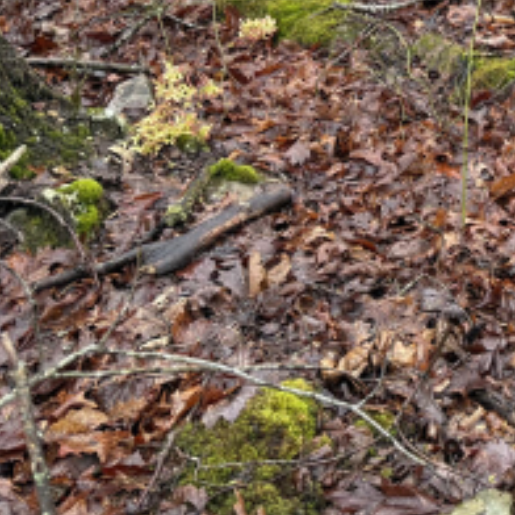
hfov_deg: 21.1
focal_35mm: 72
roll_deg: +3.7
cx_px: 724
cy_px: -84
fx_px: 1212
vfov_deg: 22.3
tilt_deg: -20.3
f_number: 1.78
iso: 125
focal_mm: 6.76
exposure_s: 1/240
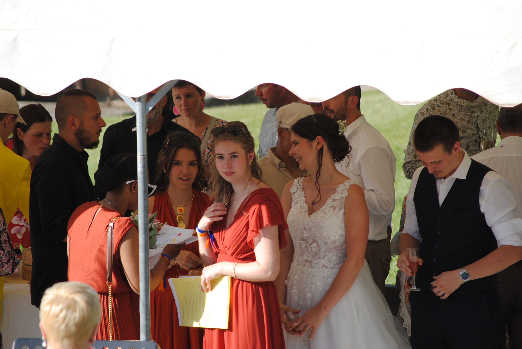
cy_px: 174
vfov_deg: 9.0
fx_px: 2221
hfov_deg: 13.4
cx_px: 261
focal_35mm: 153
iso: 100
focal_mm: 102
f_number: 5.6
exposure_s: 1/200
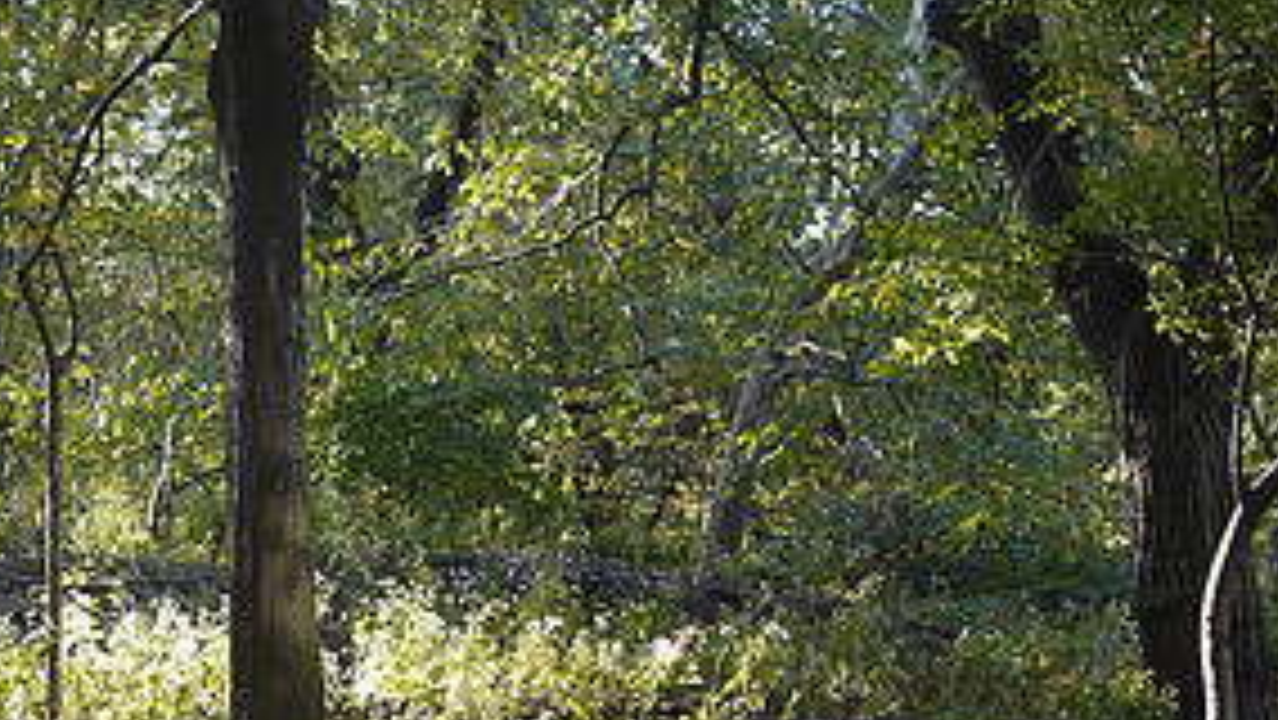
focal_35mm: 89
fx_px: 3017
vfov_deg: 13.3
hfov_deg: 23.5
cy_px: 857
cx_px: 225
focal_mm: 20
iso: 100
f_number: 2.2
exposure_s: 1/125
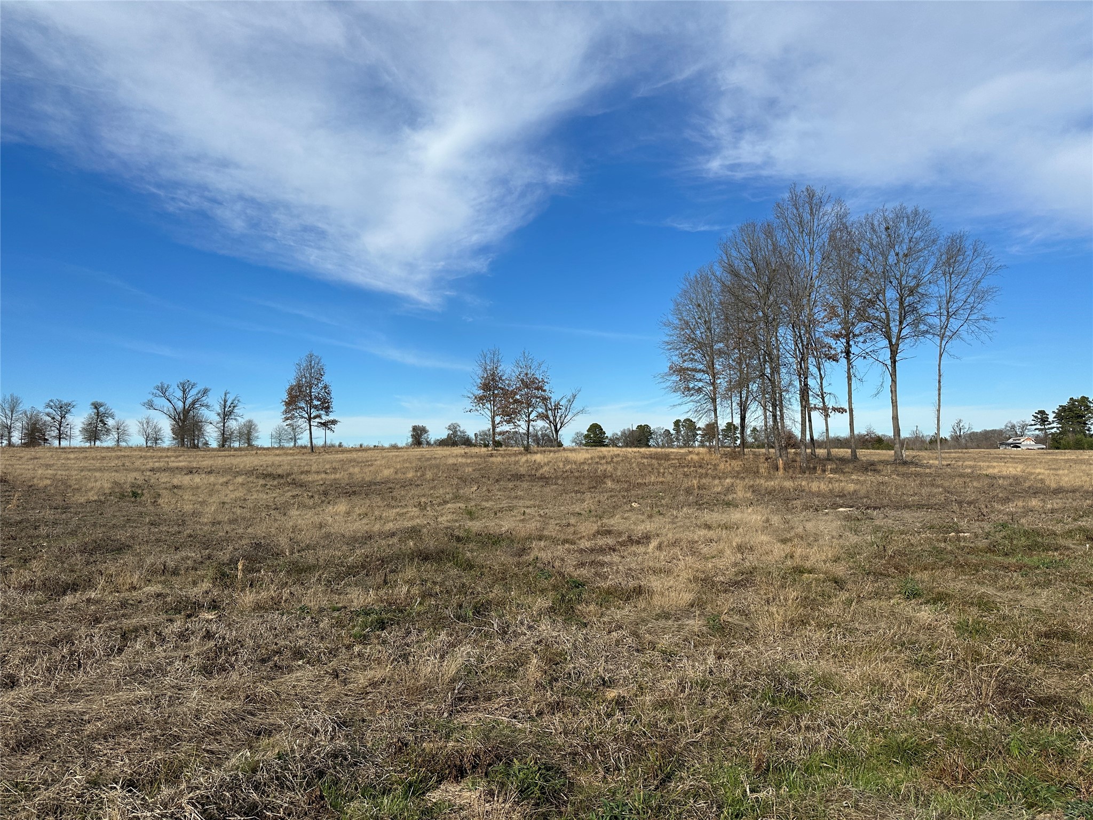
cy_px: 410
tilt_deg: +5.1
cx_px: 546
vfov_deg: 56.8
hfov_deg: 71.6
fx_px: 758
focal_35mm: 24
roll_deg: +1.0
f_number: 1.78
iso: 80
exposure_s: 1/6211
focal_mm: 6.86
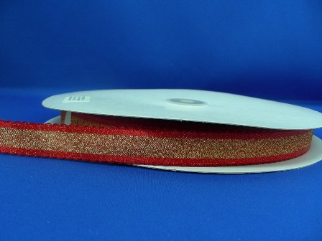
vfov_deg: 37.7
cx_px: 161
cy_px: 120
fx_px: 353
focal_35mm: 38
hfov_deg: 49.0
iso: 50
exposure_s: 1/9.3
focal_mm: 6.3
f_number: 3.5
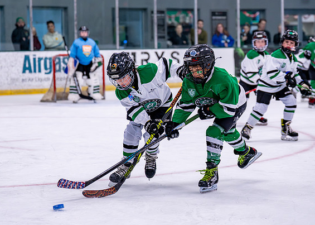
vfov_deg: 11.6
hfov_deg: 16.2
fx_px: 1109
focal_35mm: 124
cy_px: 93
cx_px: 162
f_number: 2.8
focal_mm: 85
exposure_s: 1/1250
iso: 2500
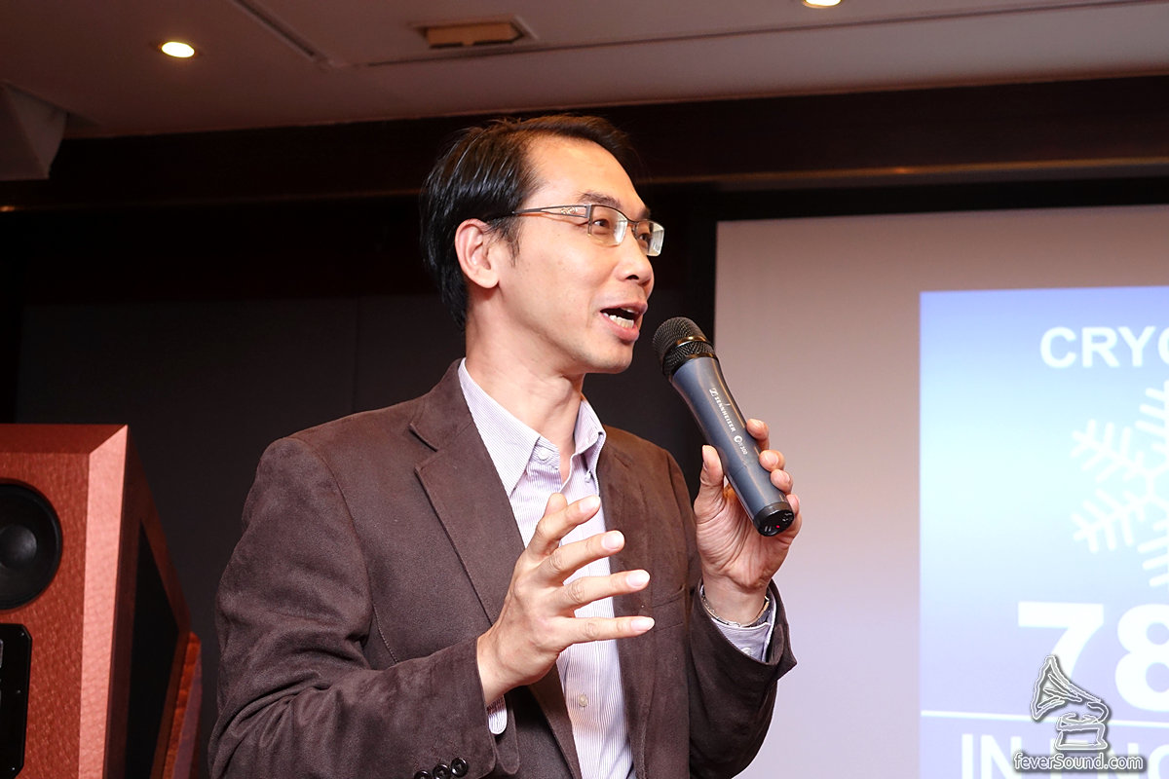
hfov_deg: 38.9
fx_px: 1656
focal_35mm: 51
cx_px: 584
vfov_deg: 26.5
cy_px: 390
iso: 800
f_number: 2.8
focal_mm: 18.59
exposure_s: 1/80
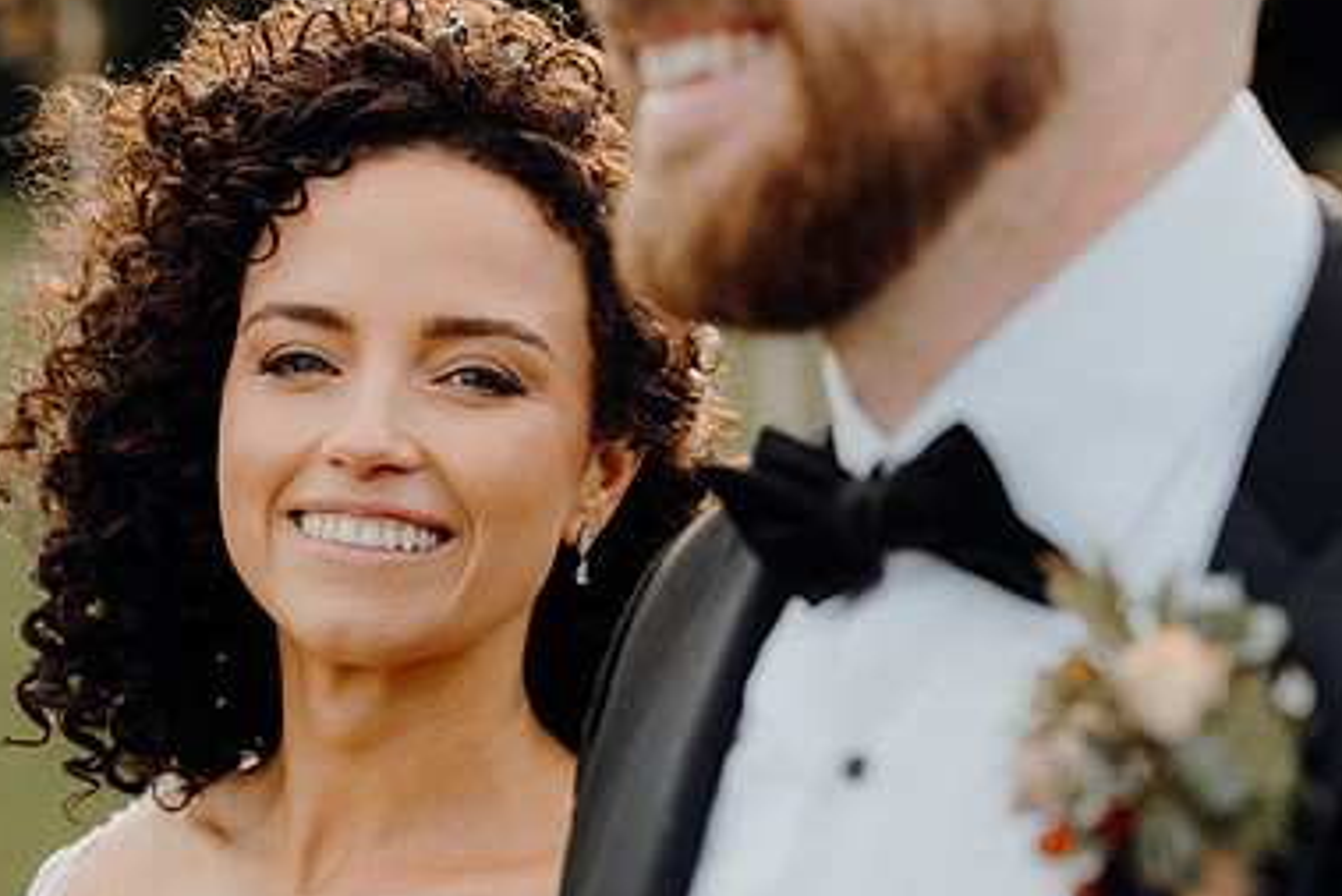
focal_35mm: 107
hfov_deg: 19.0
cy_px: 572
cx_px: 471
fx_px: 3990
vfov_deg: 12.8
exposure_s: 1/500
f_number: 3.5
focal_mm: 70
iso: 160
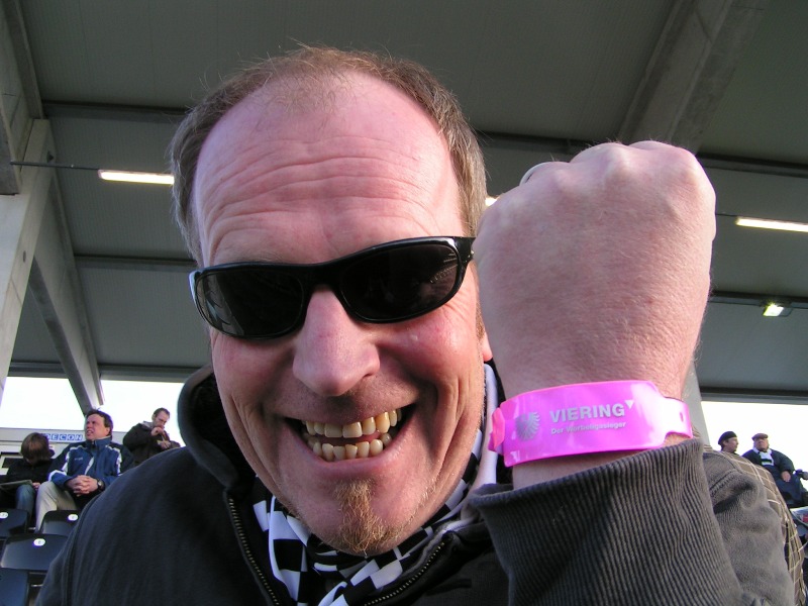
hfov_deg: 49.0
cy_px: 303
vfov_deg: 37.7
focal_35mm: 38
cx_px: 404
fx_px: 887
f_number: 4.5
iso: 50
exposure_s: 1/100
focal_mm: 5.8
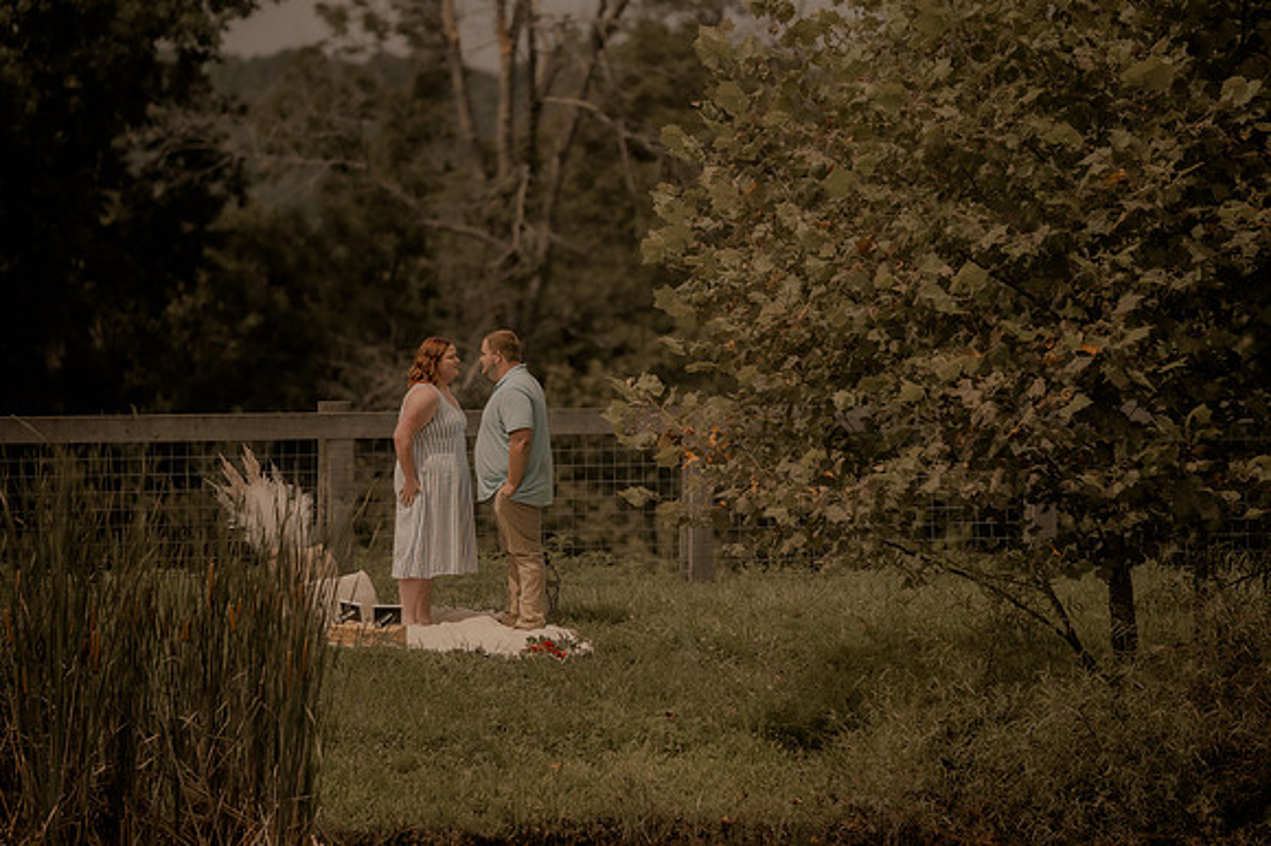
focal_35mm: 204
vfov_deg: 6.7
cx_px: 636
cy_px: 423
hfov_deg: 10.1
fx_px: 7214
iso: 125
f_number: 2.8
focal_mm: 200
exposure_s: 1/1600
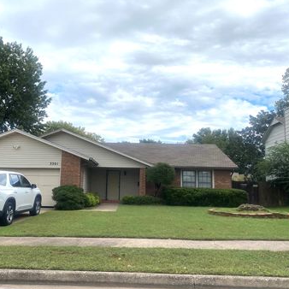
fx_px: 321
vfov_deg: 48.5
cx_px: 115
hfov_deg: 48.1
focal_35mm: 34
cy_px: 144
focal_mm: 4.25
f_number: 1.8
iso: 32
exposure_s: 1/2755
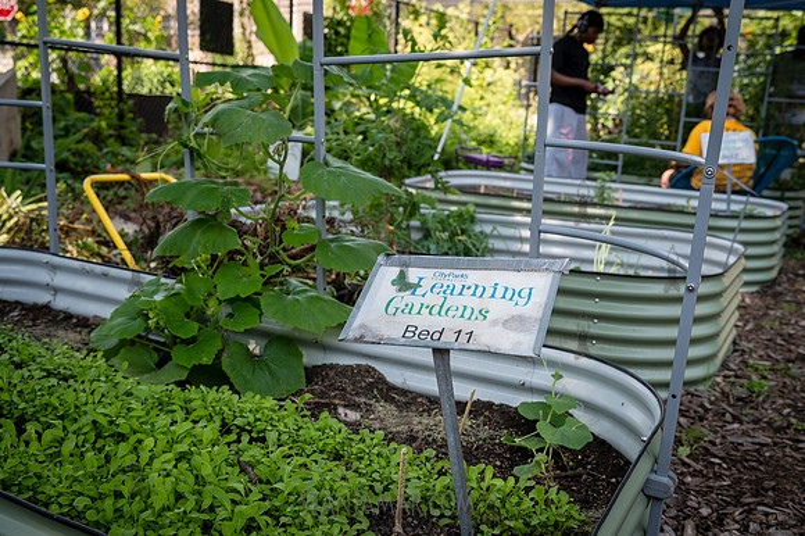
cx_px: 402
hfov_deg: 51.9
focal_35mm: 37
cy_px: 268
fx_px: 827
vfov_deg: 35.9
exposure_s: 1/250
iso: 200
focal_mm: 37
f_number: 5
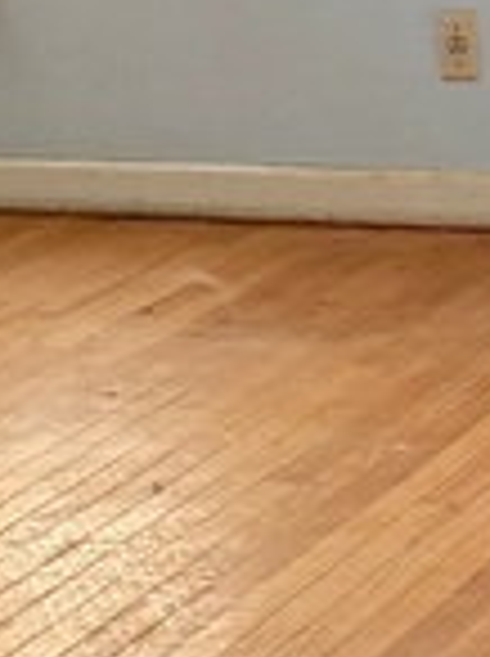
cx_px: 427
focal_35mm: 178
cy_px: 360
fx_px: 3369
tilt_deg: -15.6
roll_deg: +3.7
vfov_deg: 11.1
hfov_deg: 8.3
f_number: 1.78
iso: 200
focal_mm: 6.76
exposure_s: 1/72
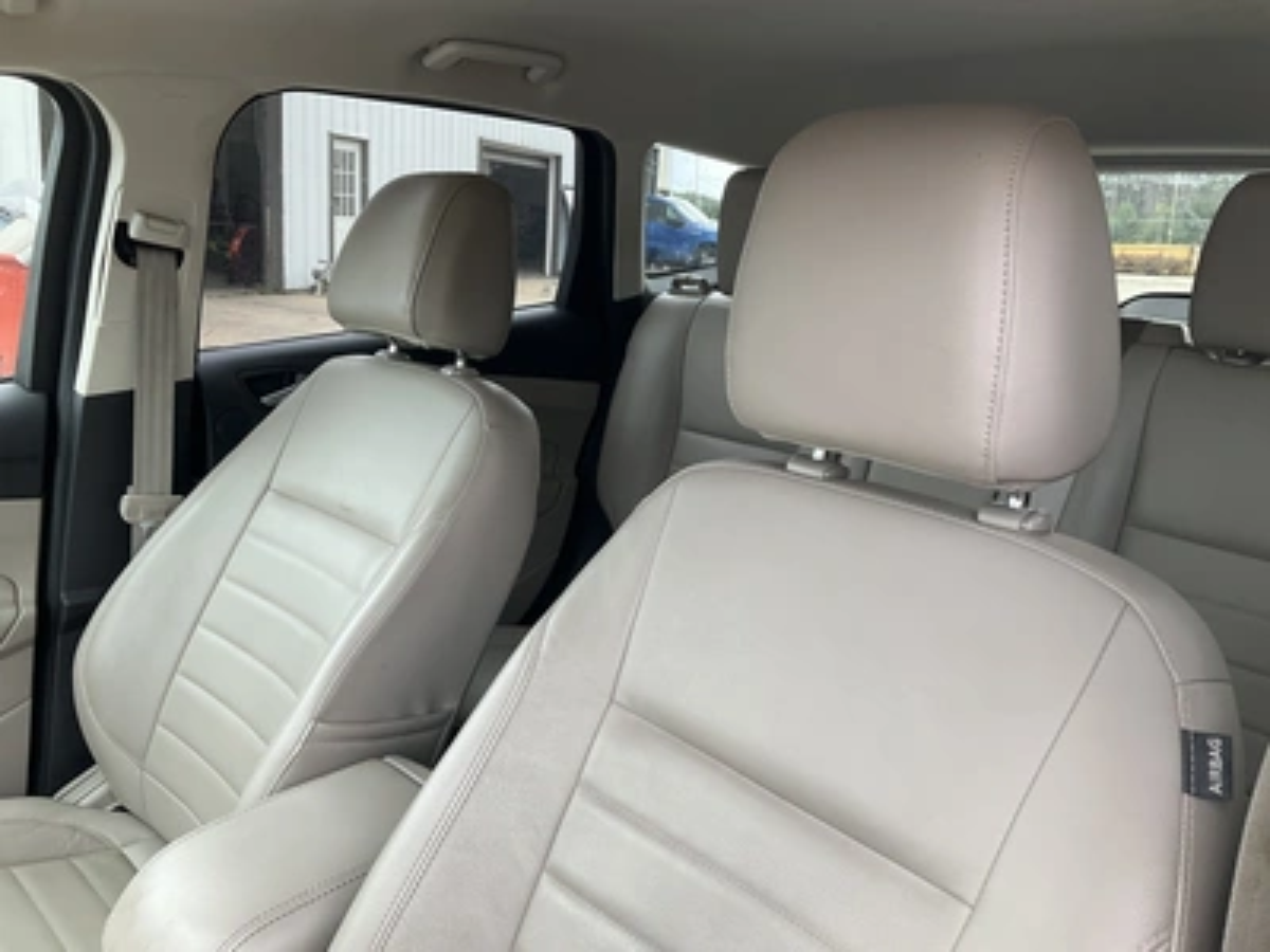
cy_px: 476
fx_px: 1064
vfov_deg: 48.2
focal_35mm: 29
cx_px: 635
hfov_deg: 61.7
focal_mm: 3
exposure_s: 1/122
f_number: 1.8
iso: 25
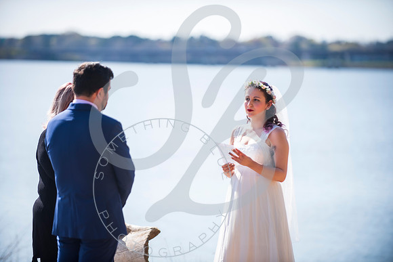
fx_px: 1856
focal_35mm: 170
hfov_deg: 12.1
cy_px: 131
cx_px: 196
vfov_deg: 8.1
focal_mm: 170
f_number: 2.8
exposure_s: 1/800
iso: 100
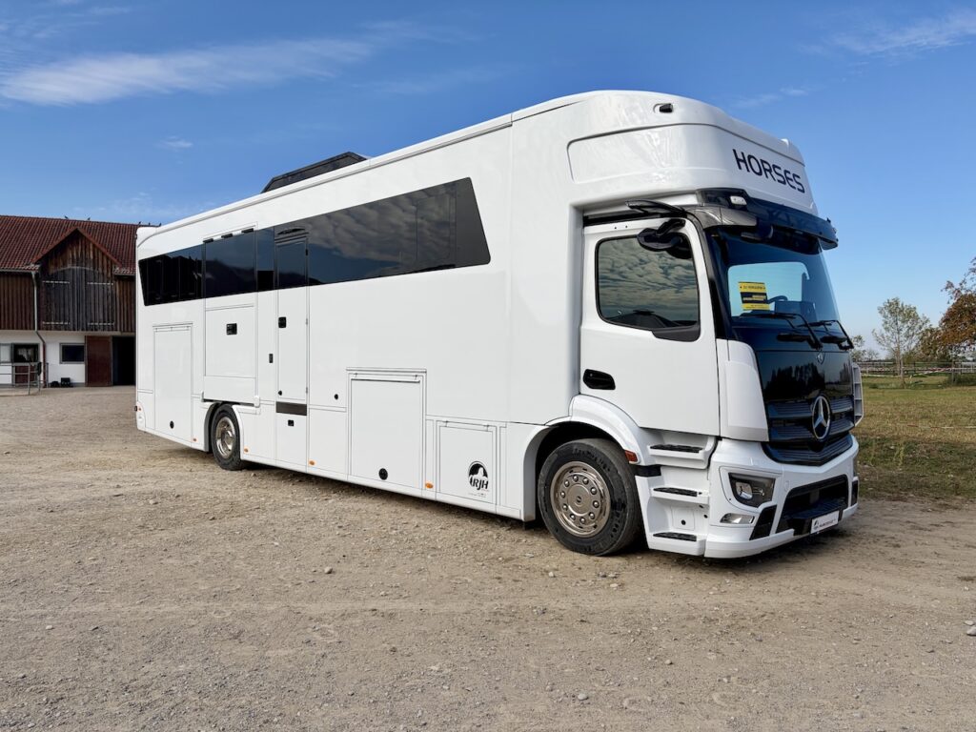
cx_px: 488
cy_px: 366
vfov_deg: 53.1
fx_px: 733
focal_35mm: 26
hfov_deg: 67.3
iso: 50
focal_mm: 5.96
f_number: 1.6
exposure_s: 1/4065
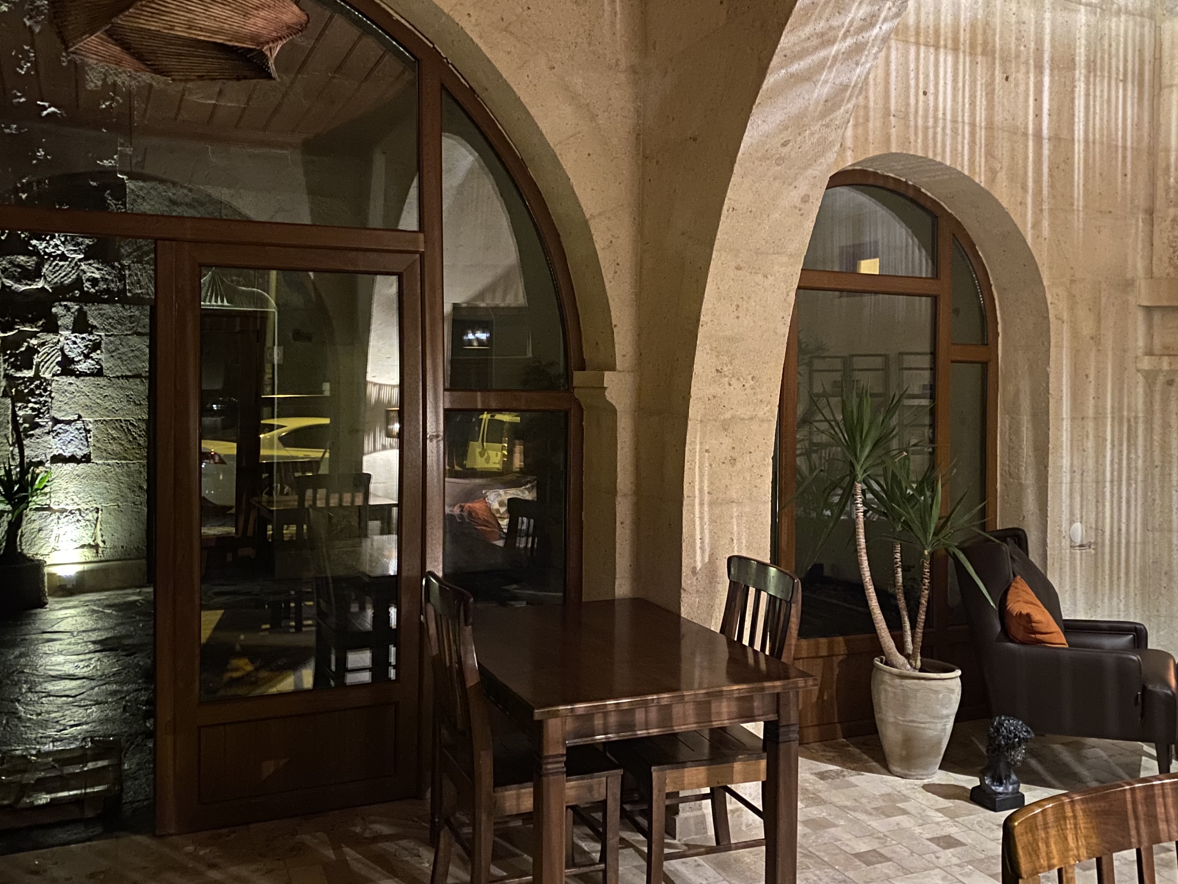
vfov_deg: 42.9
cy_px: 407
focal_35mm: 33
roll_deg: -0.5
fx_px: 1123
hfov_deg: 55.2
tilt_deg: -2.2
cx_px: 661
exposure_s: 1/8
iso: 500
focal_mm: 4.25
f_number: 1.8
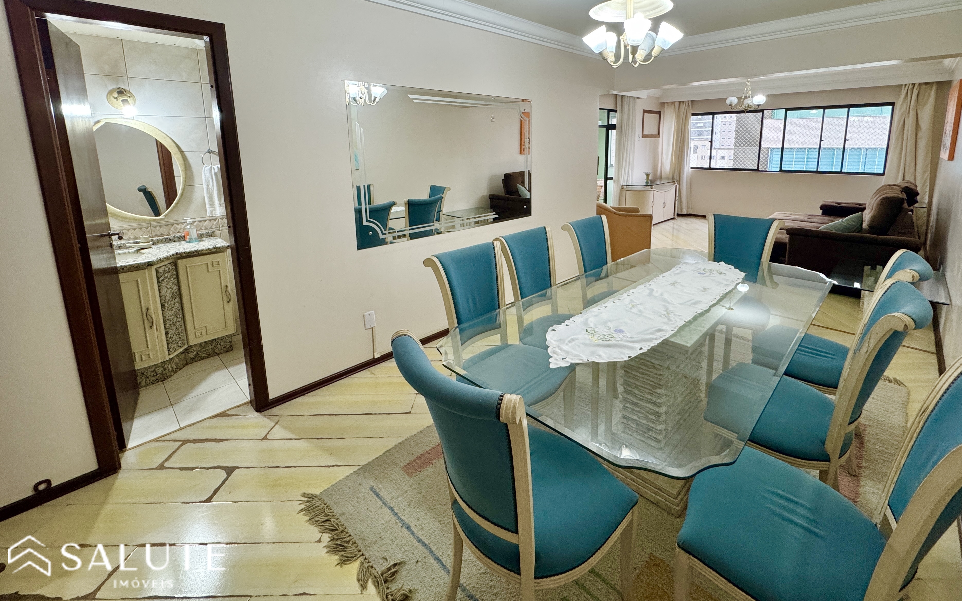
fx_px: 419
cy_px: 216
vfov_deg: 69.8
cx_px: 510
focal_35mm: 16
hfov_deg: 97.7
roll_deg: +0.6
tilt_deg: -9.6
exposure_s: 1/60
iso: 200
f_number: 2.2
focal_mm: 2.22
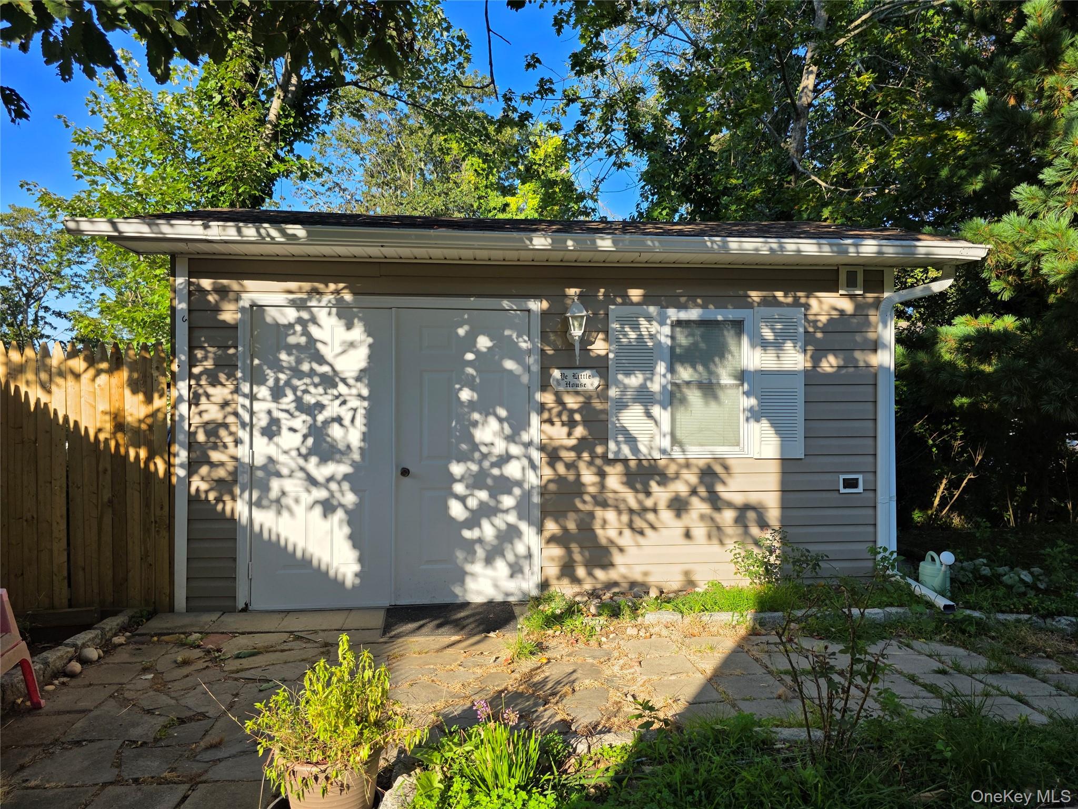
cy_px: 404
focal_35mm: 23
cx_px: 539
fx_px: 716
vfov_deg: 58.9
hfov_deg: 73.9
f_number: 1.7
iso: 80
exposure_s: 1/3177
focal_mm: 6.3
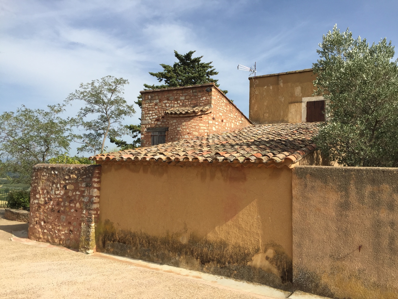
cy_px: 150
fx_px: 333
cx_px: 199
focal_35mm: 29
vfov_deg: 48.2
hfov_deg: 61.7
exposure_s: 1/2198
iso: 32
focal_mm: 4.15
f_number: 2.2
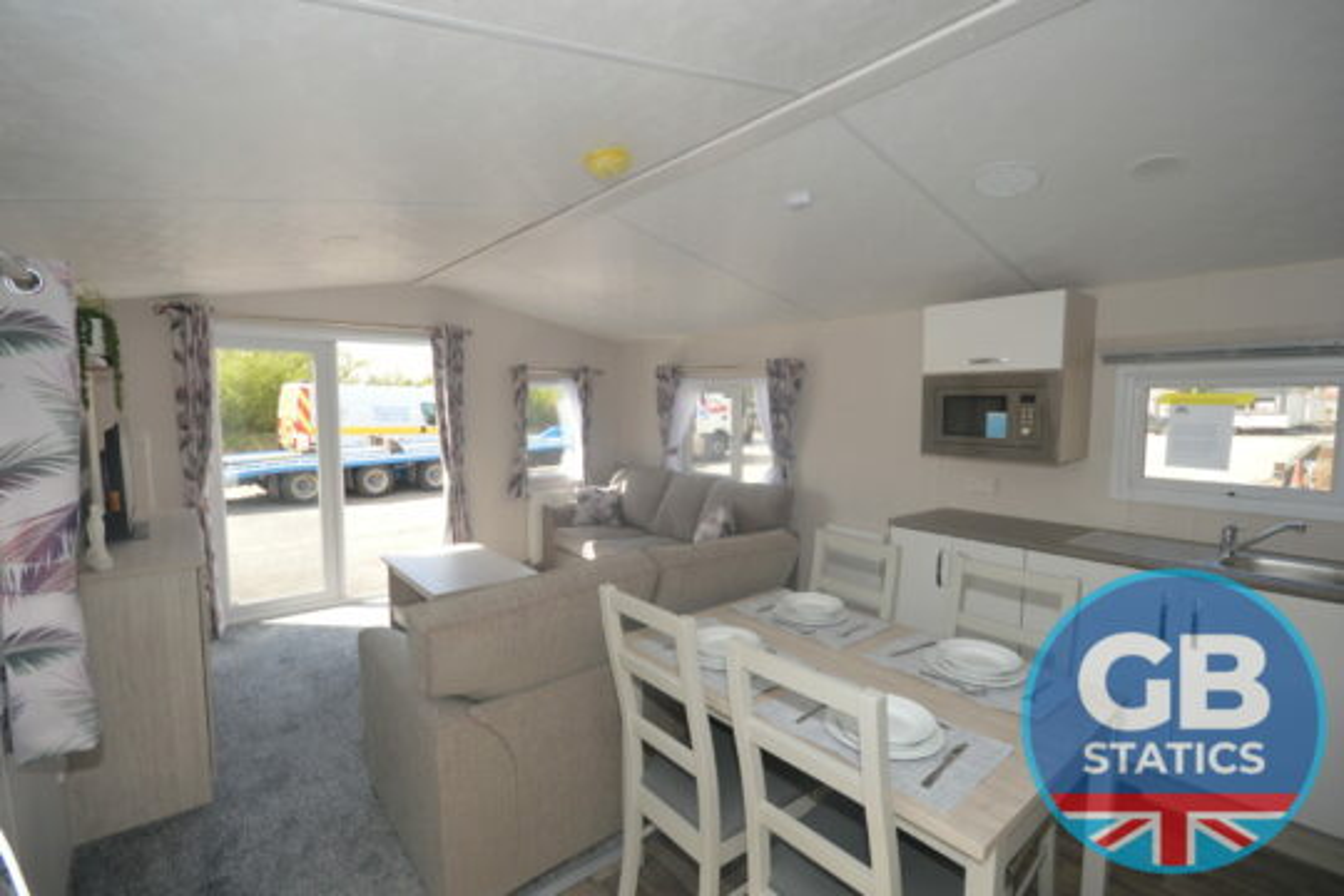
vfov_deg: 77.3
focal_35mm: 15
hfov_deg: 100.4
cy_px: 448
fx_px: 560
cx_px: 672
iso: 200
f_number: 5.6
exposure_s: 1/125
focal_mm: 10
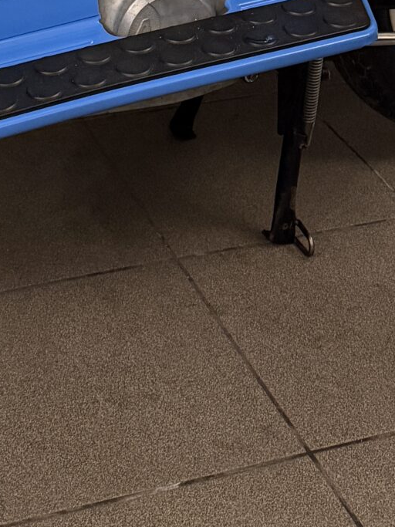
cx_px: -5
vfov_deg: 19.3
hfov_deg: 16.1
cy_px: -239
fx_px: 1370
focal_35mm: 90
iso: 500
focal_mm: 6.76
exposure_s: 1/60
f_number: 1.78
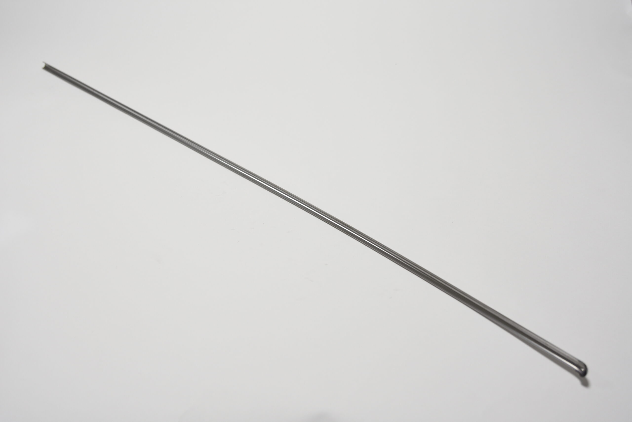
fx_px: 816
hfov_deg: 42.3
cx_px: 316
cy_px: 211
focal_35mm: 46
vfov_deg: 29.0
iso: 320
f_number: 2.8
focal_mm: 31
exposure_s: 1/100
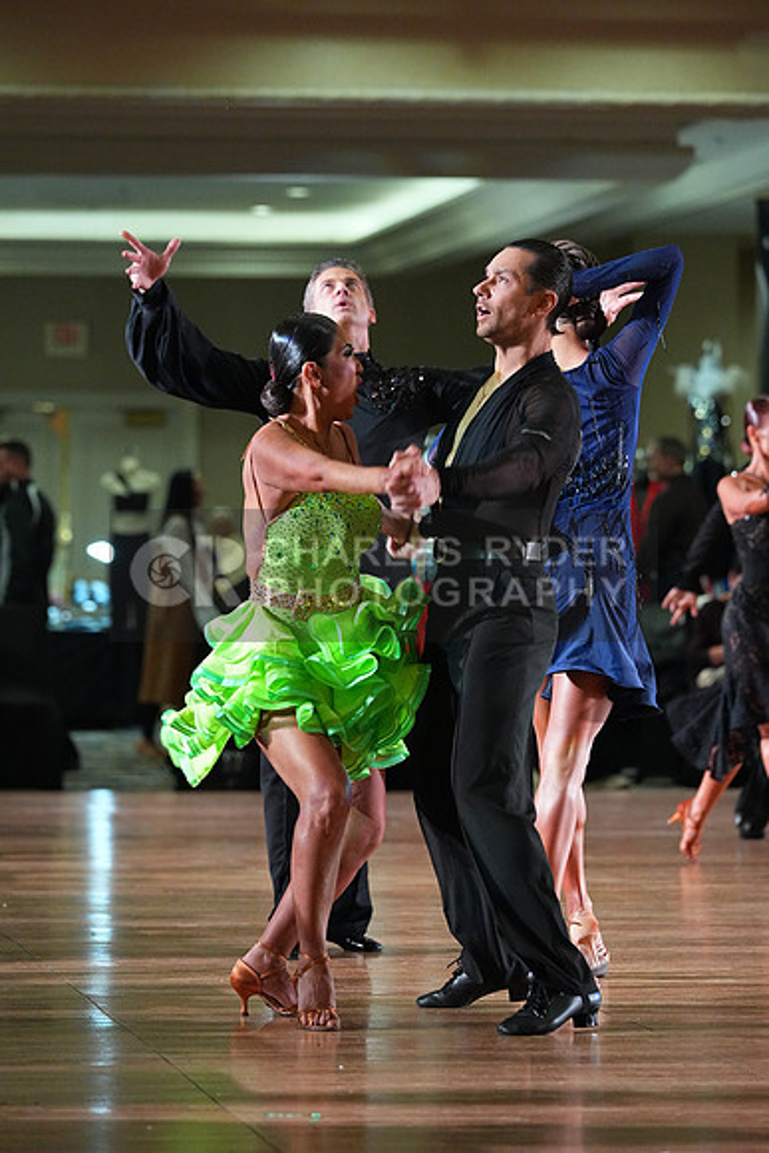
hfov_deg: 6.9
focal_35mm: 200
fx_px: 6404
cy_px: 576
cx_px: 384
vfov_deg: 10.3
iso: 8000
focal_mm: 200
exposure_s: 1/400
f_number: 5
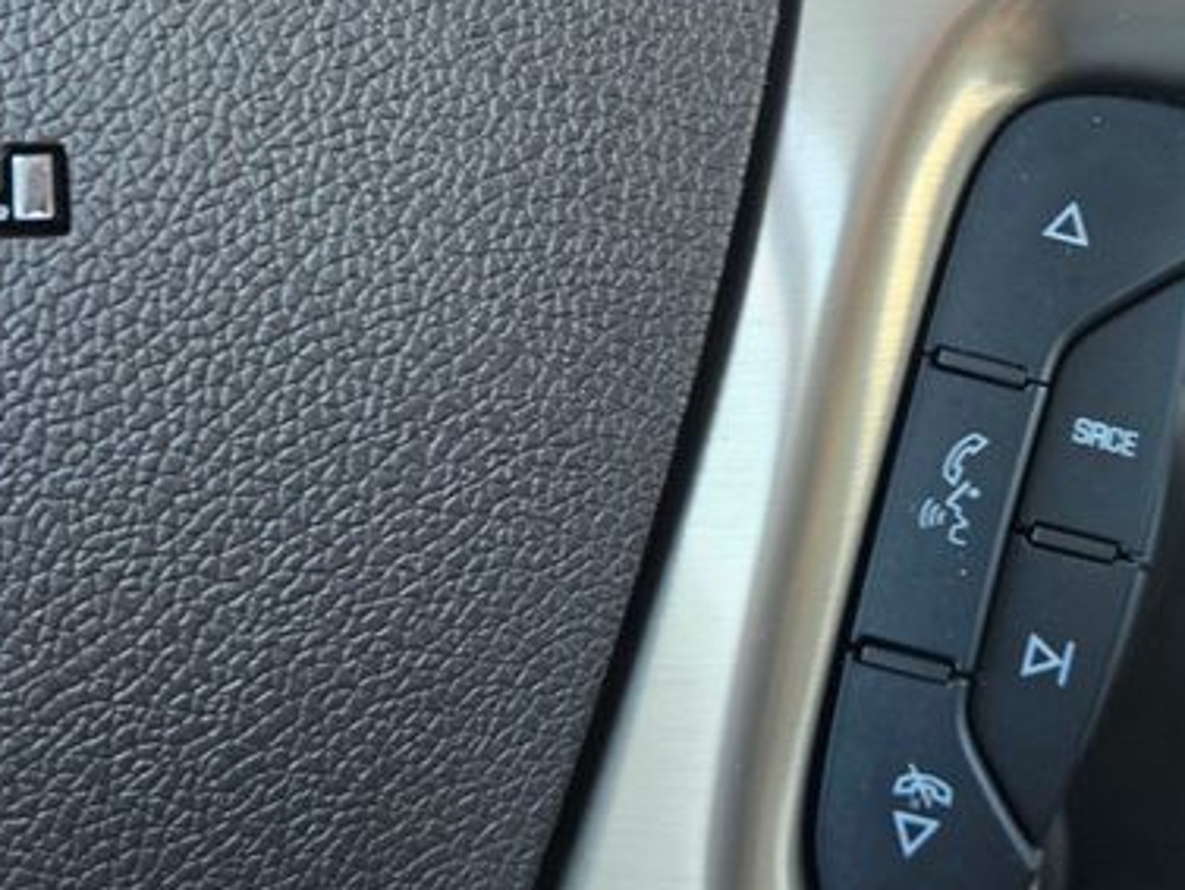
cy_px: 337
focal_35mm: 39
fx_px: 1336
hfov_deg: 46.4
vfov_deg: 36.6
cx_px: 861
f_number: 1.8
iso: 200
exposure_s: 1/120
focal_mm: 5.4
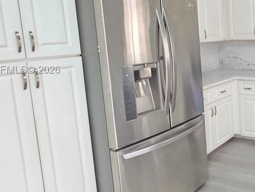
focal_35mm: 35
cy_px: 70
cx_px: 270
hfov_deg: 43.0
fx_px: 258
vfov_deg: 40.4
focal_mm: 2.2
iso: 160
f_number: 1.9
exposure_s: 1/60
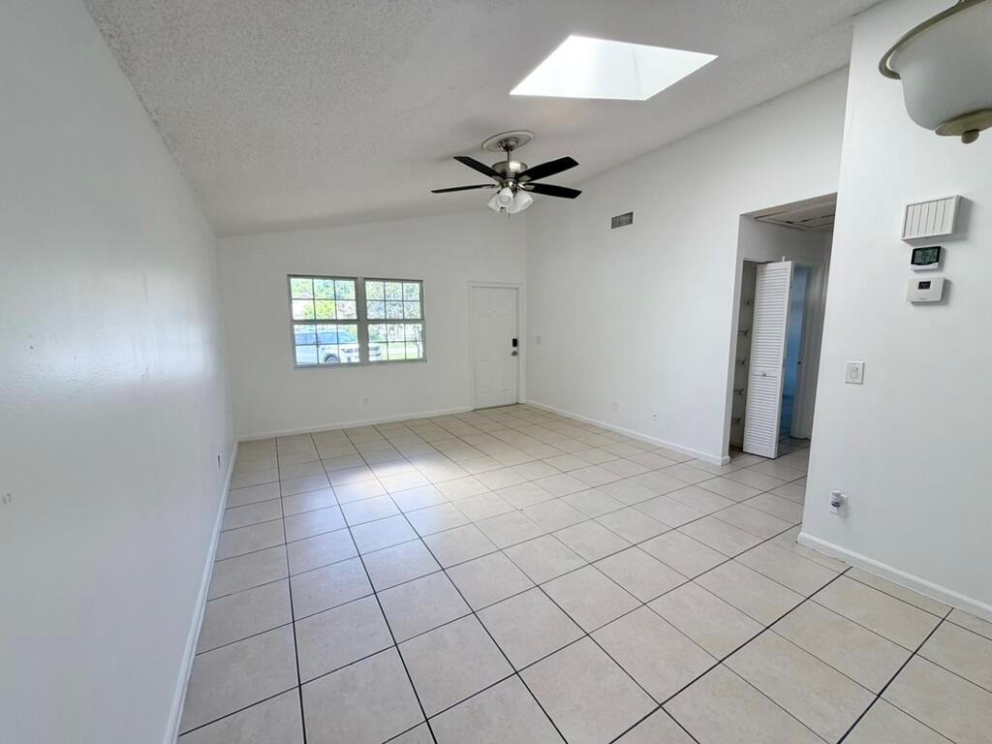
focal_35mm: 14
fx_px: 401
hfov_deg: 102.1
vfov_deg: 85.7
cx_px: 496
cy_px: 372
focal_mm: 2.22
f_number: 2.2
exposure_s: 1/121
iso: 125
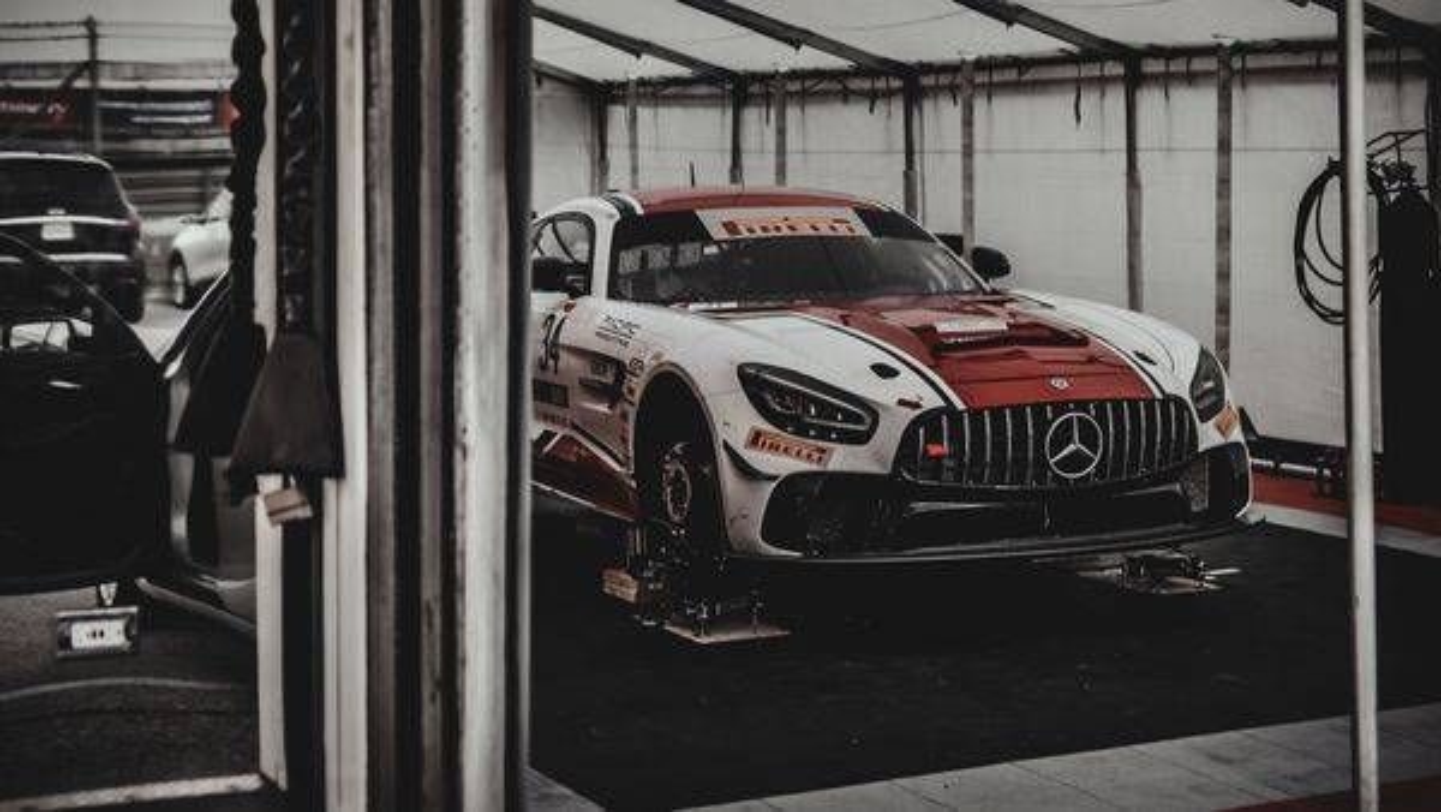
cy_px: 276
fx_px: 2738
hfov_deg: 28.5
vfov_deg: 16.8
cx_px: 1248
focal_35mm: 72
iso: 80
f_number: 1.8
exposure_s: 1/100
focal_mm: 35
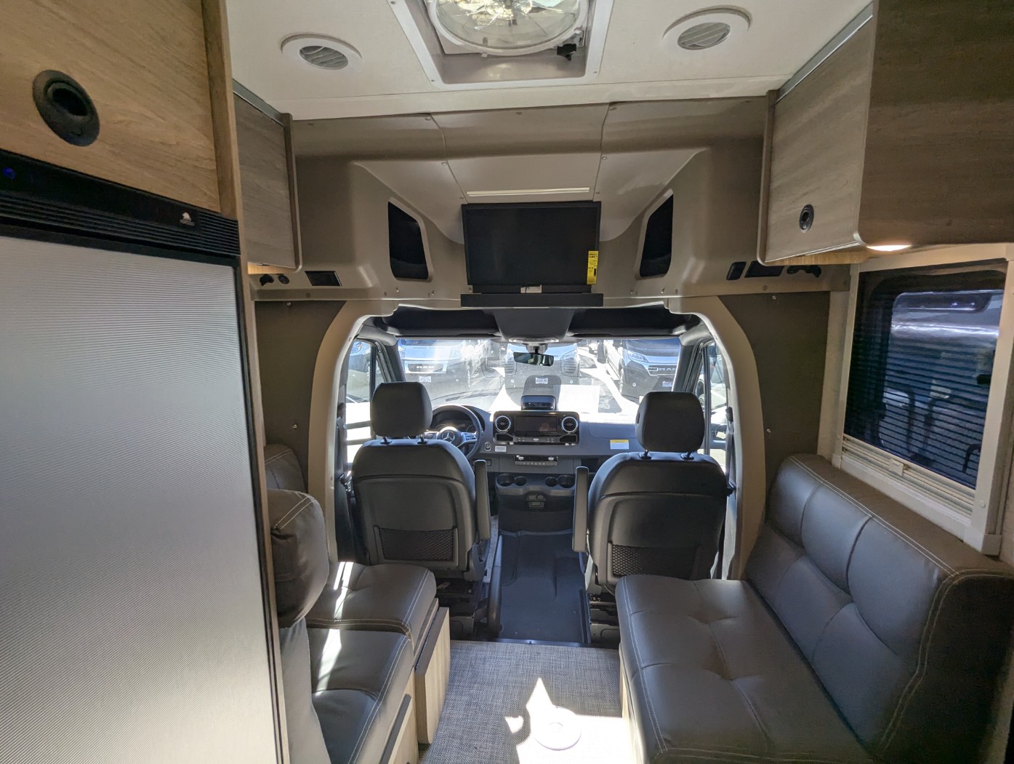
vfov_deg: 78.2
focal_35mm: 16
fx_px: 469
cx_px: 507
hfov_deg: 94.4
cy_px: 382
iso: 58
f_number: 2.2
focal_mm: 2.35
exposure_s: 1/178
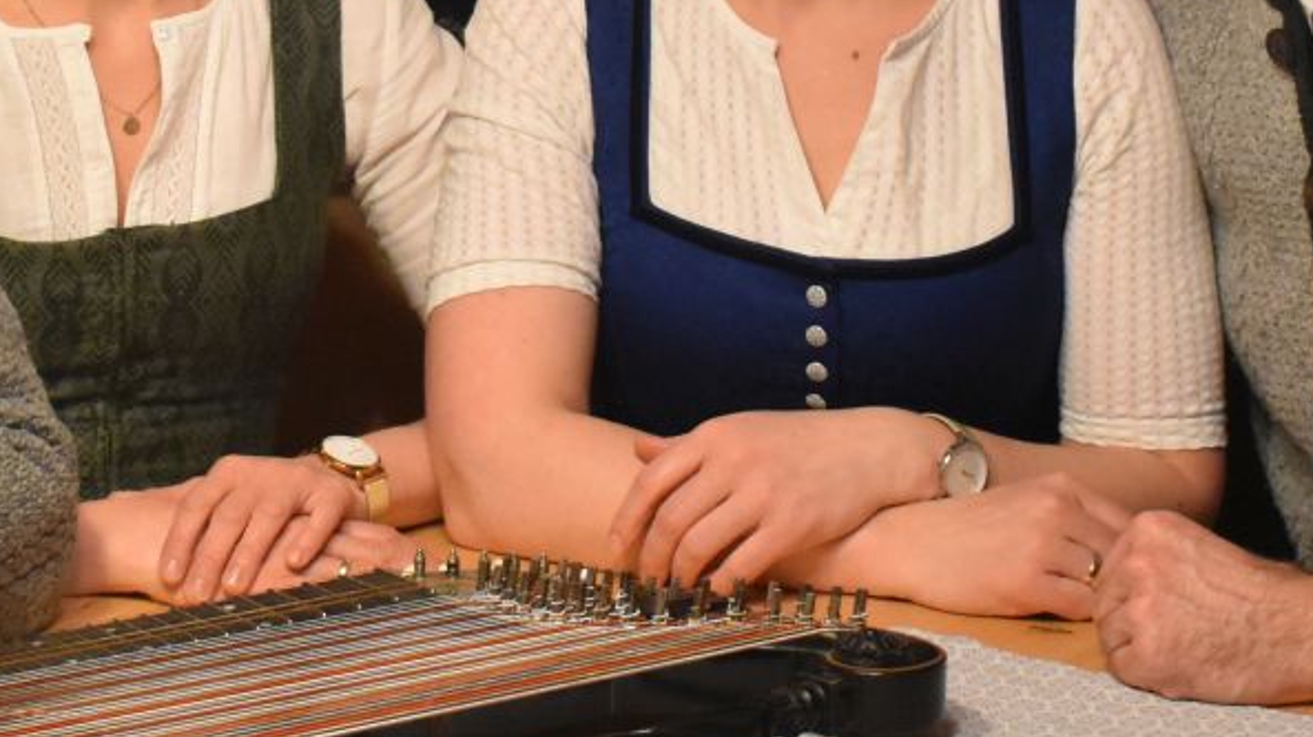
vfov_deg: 11.3
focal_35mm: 105
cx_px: 496
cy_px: -148
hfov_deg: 20.3
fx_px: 3654
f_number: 3.8
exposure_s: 1/125
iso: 1800
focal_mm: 22
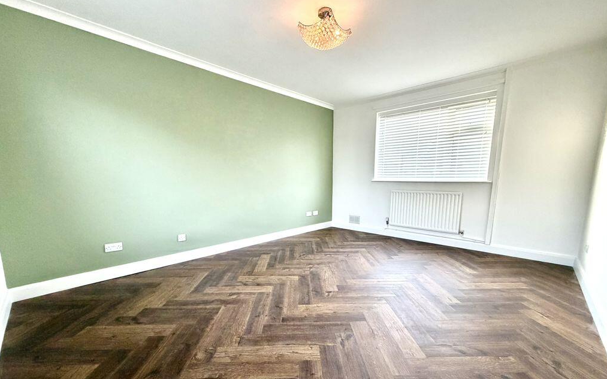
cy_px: 216
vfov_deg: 74.4
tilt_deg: -8.9
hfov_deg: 101.5
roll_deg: +0.1
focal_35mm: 15
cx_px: 306
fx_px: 248
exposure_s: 1/100
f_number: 2.2
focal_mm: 2.22
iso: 250
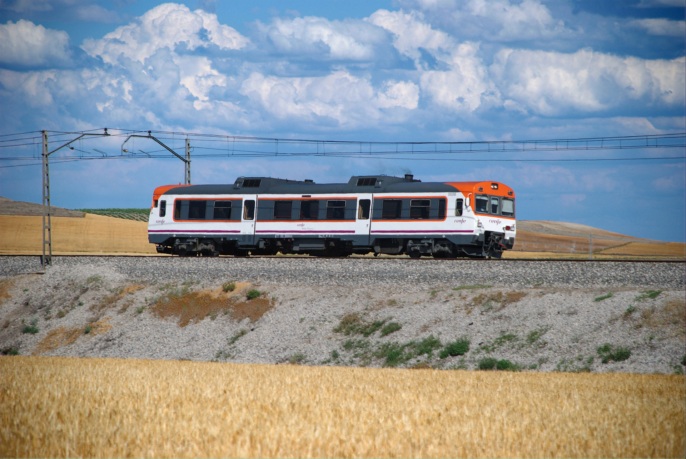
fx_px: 3864
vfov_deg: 6.8
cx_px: 343
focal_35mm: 202
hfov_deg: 10.1
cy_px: 230
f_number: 5.6
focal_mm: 135
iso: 100
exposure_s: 1/640
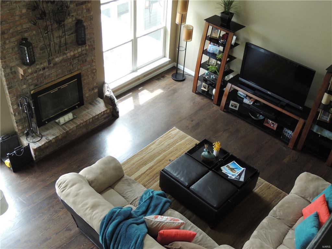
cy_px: 124
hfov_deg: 46.8
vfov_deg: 36.0
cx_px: 166
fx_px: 384
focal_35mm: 40
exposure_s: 1/50
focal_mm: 7.1
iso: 180
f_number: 3.3
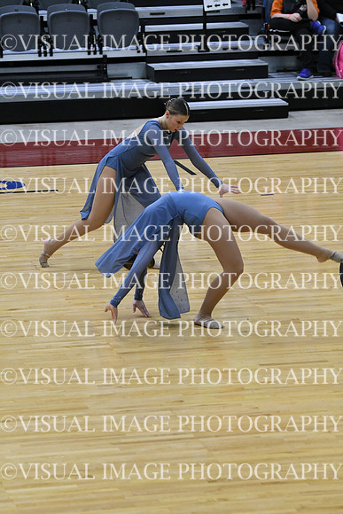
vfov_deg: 10.5
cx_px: 172
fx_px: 2785
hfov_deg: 7.0
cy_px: 257
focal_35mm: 195
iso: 5000
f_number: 4
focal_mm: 130
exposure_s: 1/500
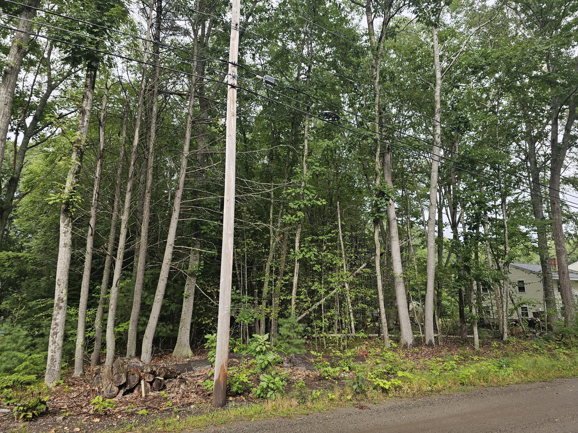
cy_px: 216
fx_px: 384
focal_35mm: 23
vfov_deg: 58.9
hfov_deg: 73.9
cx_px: 289
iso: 12
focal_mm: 6.3
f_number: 1.7
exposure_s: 1/180
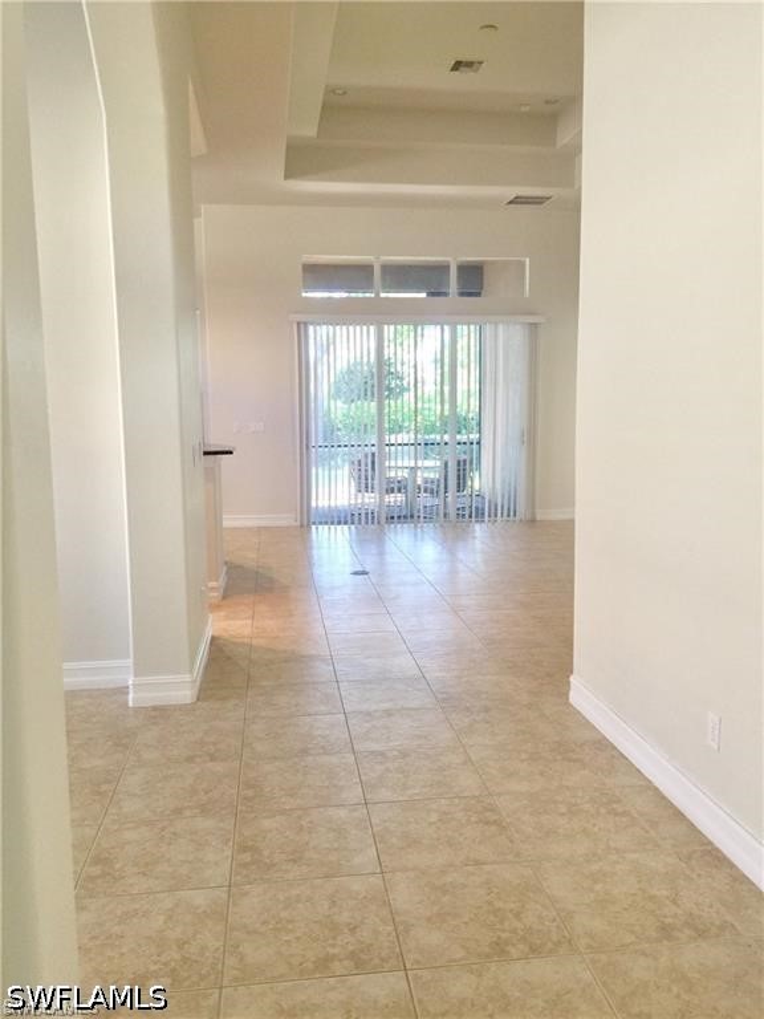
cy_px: 510
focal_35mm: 29
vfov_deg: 61.7
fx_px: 853
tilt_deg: -6.3
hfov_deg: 48.2
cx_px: 382
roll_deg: -0.8
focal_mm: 4.15
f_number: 2.2
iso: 40
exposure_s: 1/15
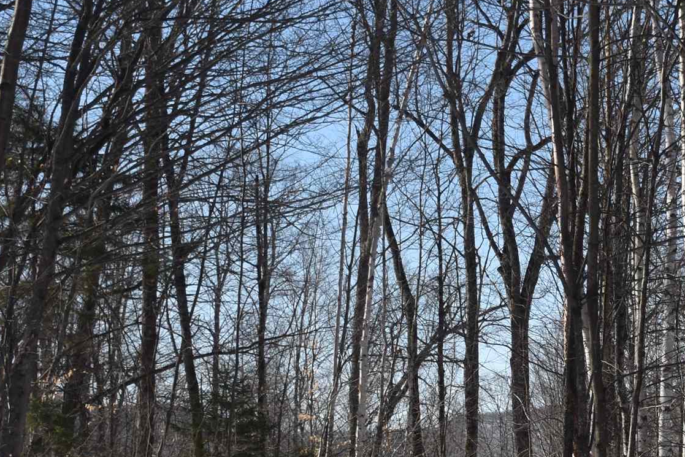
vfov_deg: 12.2
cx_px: 622
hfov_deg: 18.1
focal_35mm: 111
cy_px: 442
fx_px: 2119
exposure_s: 1/250
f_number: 4
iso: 100
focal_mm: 27
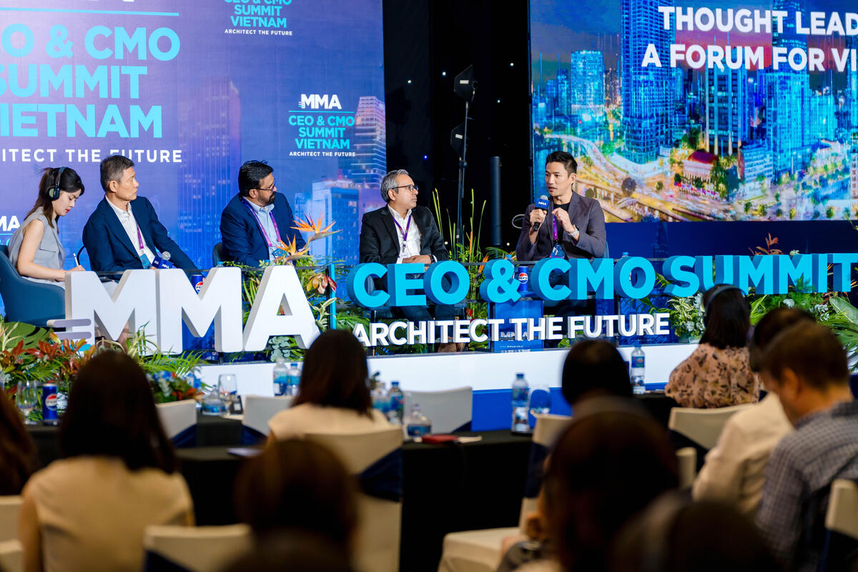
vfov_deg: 12.2
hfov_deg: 18.3
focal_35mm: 112
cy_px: 286
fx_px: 2669
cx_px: 429
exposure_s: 1/200
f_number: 3.2
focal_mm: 112
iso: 1000
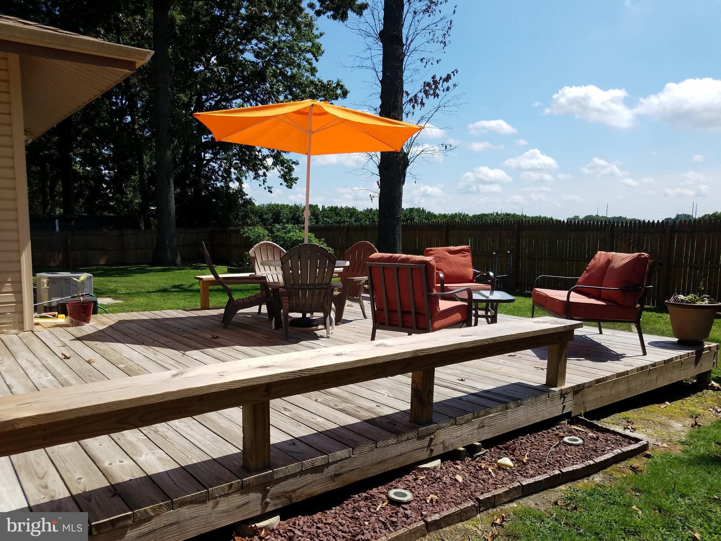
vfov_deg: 53.1
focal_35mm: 26
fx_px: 542
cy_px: 270
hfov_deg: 67.3
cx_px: 360
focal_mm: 4.2
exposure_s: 1/3032
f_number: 1.7
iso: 50
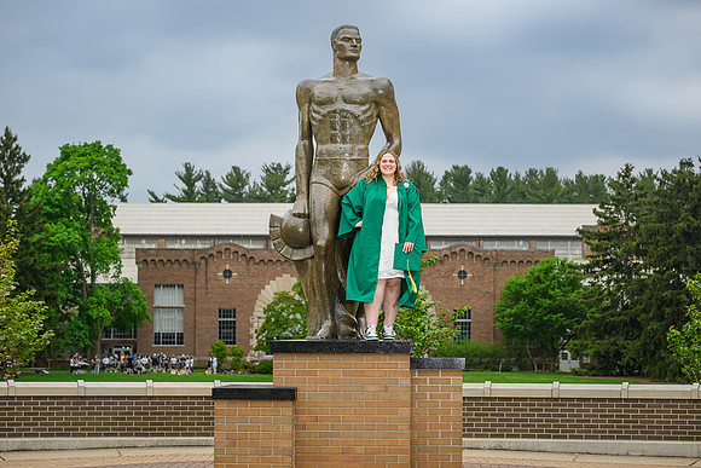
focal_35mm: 79
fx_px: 1542
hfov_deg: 25.6
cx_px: 345
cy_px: 266
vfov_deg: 17.2
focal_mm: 69
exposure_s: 1/200
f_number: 4
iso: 64
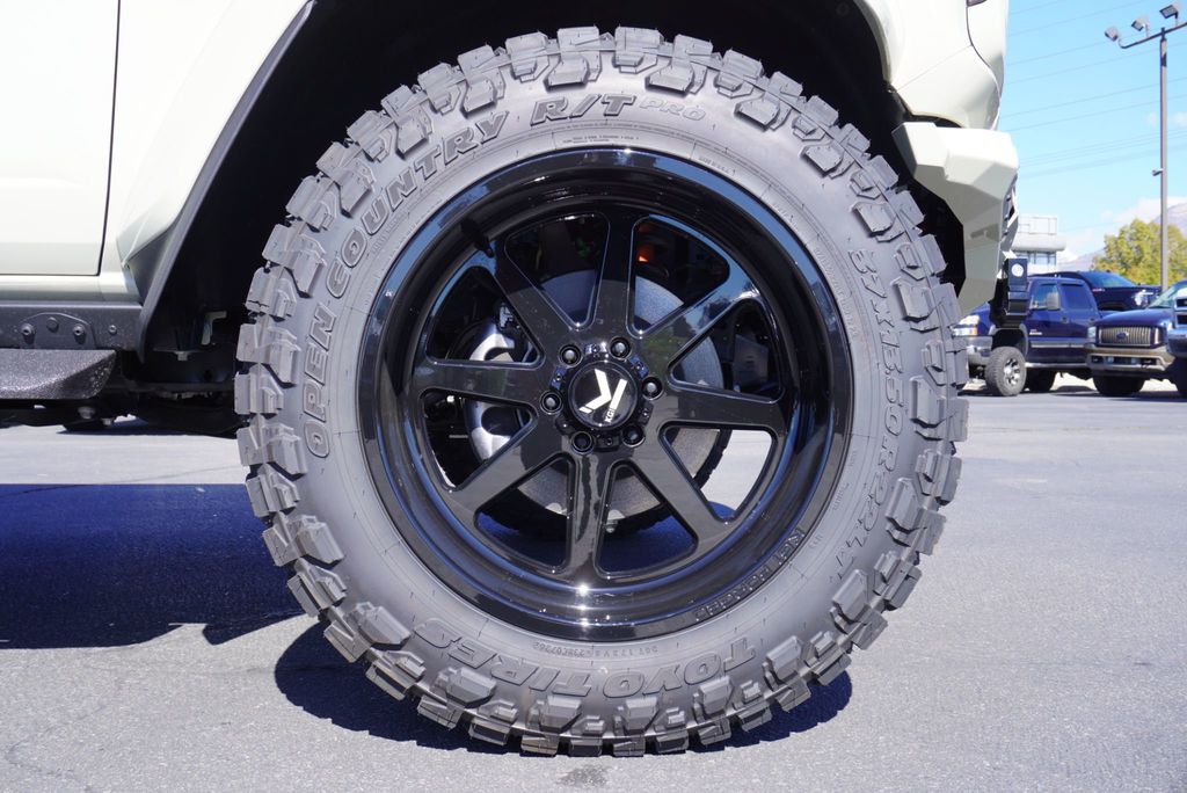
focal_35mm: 36
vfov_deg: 36.9
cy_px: 396
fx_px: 1188
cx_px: 594
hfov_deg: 53.1
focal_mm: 24
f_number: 8
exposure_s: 1/100
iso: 100
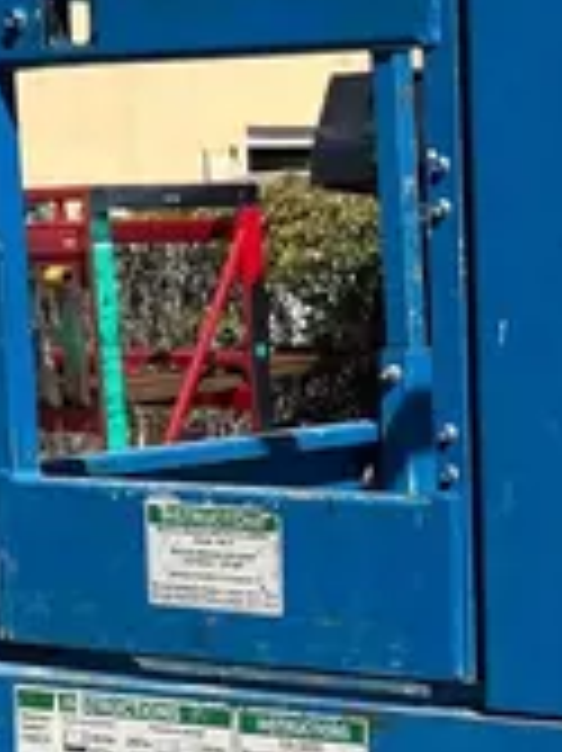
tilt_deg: -10.3
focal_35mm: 123
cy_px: 691
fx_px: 2666
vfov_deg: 15.8
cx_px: 607
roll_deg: +0.4
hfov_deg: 11.9
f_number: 1.8
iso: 32
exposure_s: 1/2183
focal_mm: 3.99
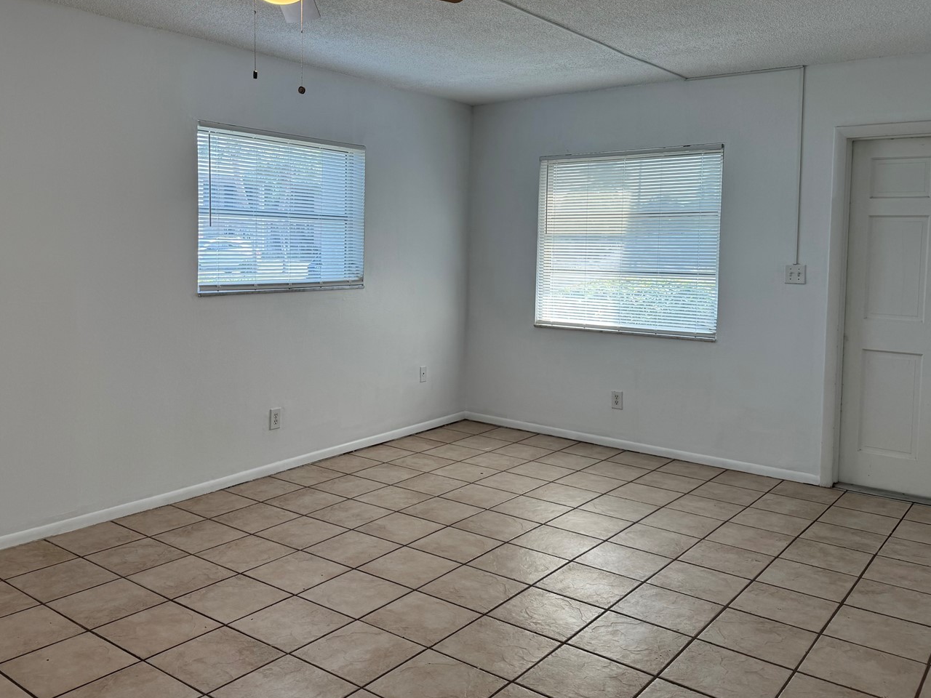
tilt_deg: -3.2
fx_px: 807
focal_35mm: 30
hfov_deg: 59.9
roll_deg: -1.3
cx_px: 425
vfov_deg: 46.5
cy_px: 278
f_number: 1.78
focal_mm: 6.76
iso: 80
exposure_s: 1/144
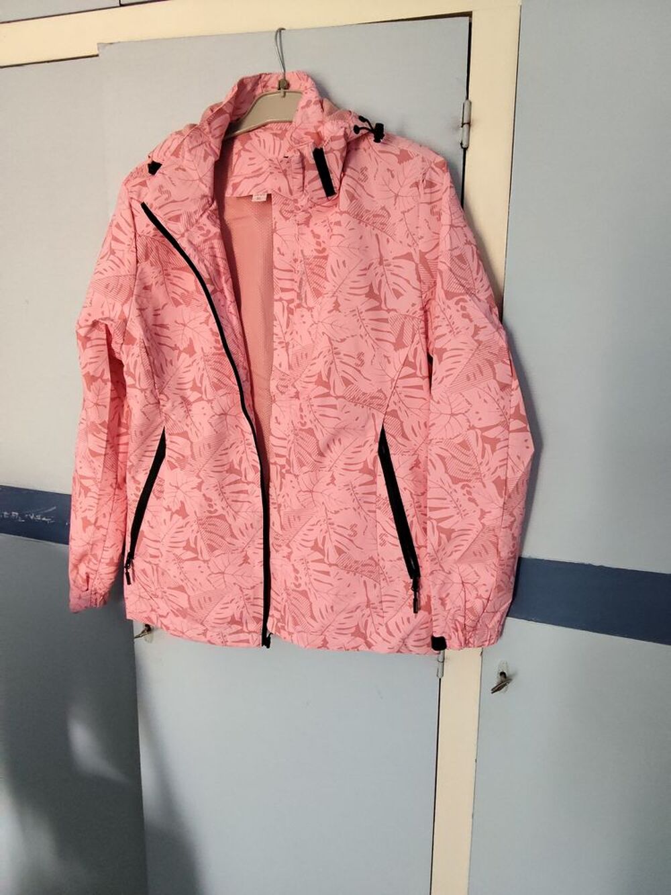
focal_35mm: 26
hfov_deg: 53.1
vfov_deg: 67.3
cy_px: 448
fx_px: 672
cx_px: 336
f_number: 2
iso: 500
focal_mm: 2.78
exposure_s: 1/50
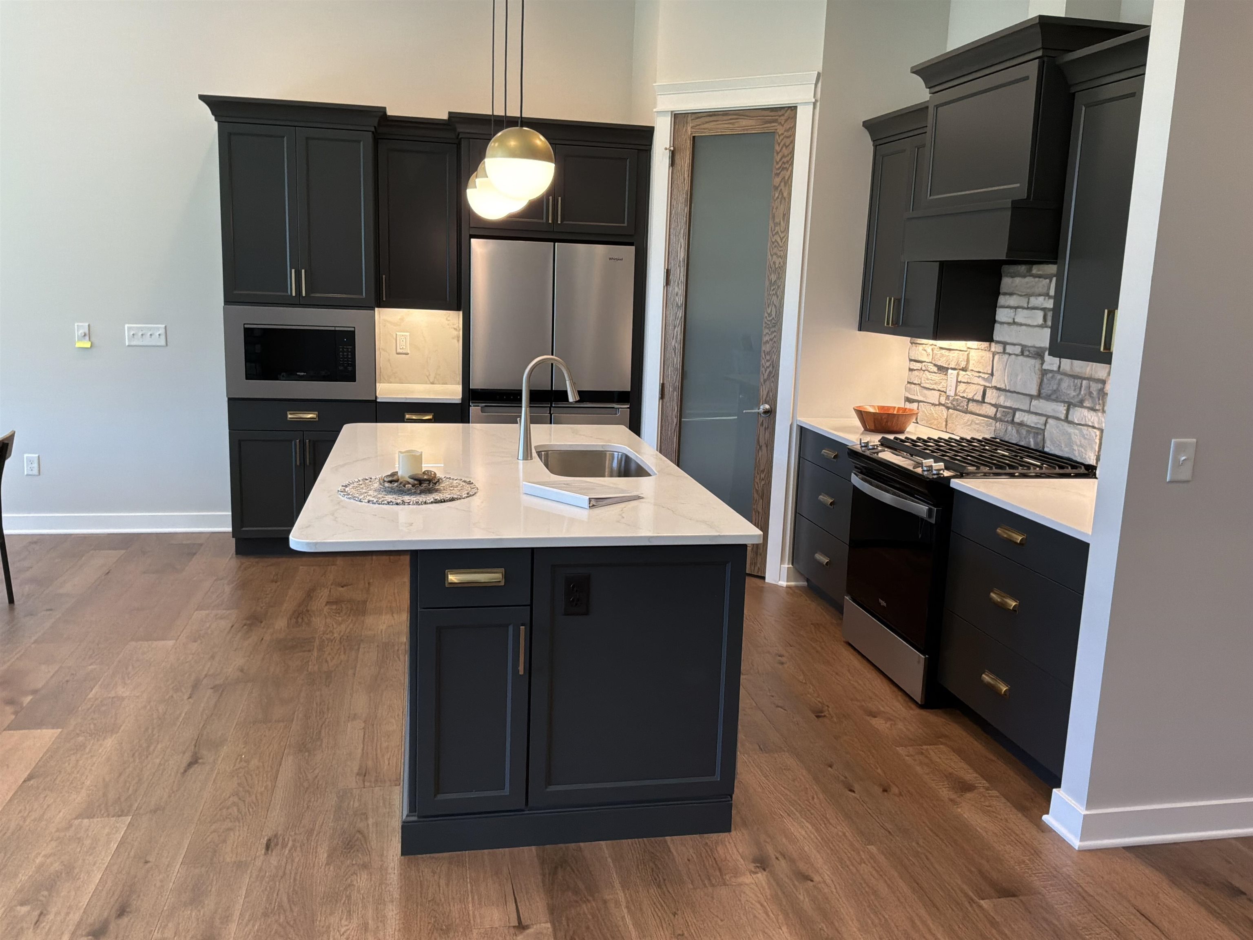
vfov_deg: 49.7
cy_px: 470
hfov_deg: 63.4
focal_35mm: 28
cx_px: 626
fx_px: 1014
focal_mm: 3
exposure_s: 1/60
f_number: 1.8
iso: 64
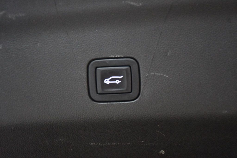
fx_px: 474
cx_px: 118
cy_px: 79
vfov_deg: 18.9
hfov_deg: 28.1
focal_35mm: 72
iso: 8000
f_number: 4.5
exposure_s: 1/60
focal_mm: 48
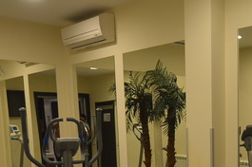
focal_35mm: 54
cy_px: 179
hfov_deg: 35.1
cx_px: 219
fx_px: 378
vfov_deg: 23.6
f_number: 4.5
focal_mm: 14
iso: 640
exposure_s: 1/80
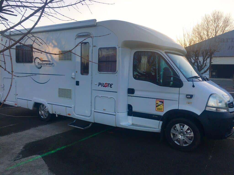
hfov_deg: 61.7
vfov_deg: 48.2
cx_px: 117
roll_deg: -0.8
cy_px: 88
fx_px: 196
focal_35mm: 29
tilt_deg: -3.7
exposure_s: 1/286
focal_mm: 4.15
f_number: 2.2
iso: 25
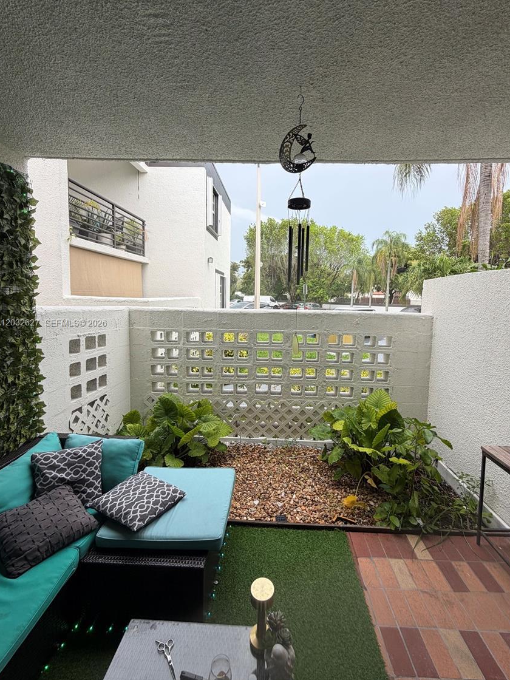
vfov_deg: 98.1
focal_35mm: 15
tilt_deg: -5.2
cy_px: 324
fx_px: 295
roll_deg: -1.0
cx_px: 267
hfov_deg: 81.7
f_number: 2.2
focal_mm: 2.22
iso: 40
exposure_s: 1/217
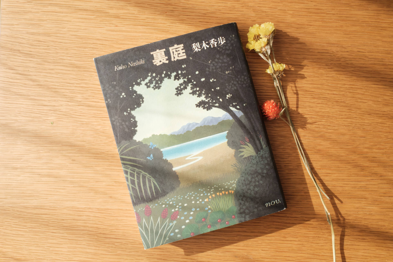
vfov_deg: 37.9
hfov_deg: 54.4
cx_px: 196
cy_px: 131
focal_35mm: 35
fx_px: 382
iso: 3200
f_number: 4.5
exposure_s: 1/3800
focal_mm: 23
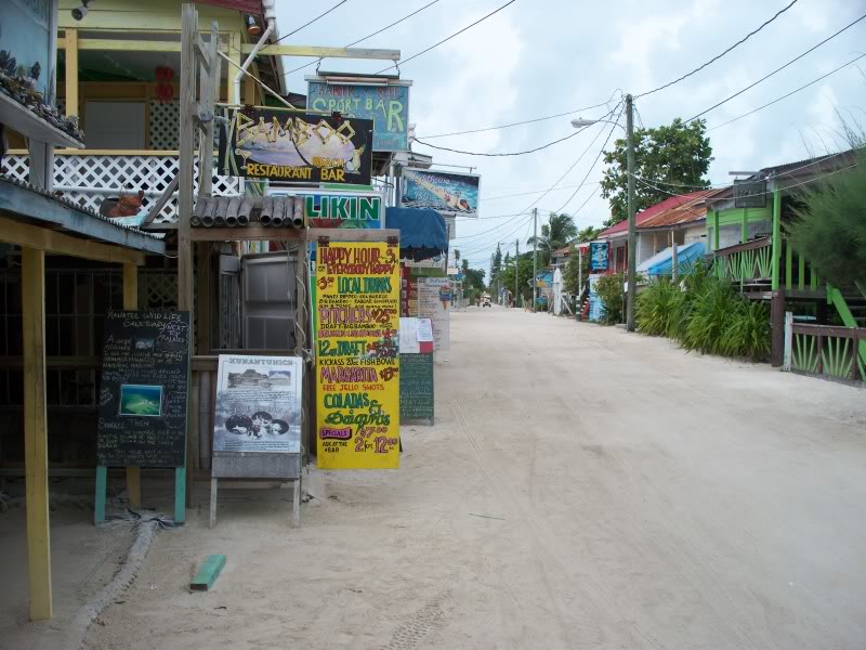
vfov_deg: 39.7
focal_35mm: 36
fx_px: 901
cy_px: 325
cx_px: 433
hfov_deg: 51.4
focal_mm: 7.54
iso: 64
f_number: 2.8
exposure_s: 1/250
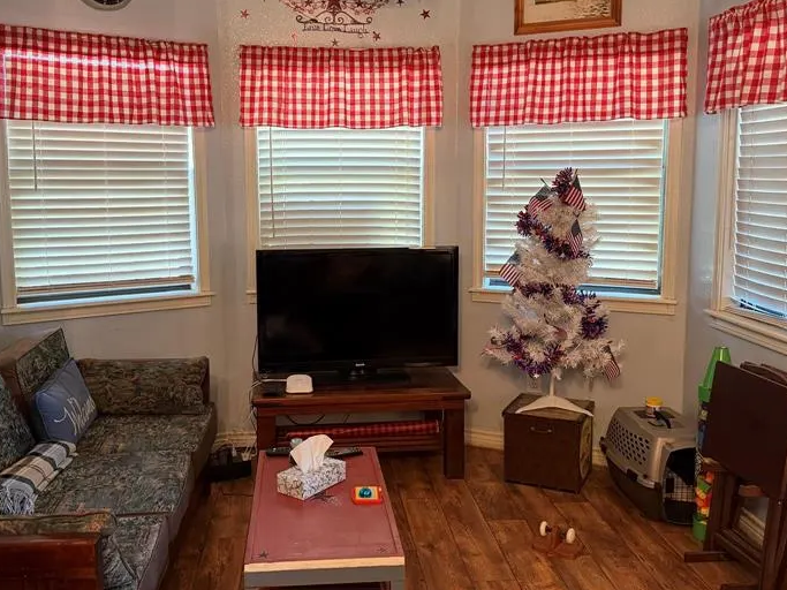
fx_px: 818
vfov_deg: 39.6
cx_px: 362
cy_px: 267
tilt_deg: -5.9
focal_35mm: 36
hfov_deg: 51.3
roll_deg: +0.4
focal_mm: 6.76
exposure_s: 1/60
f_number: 1.78
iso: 400
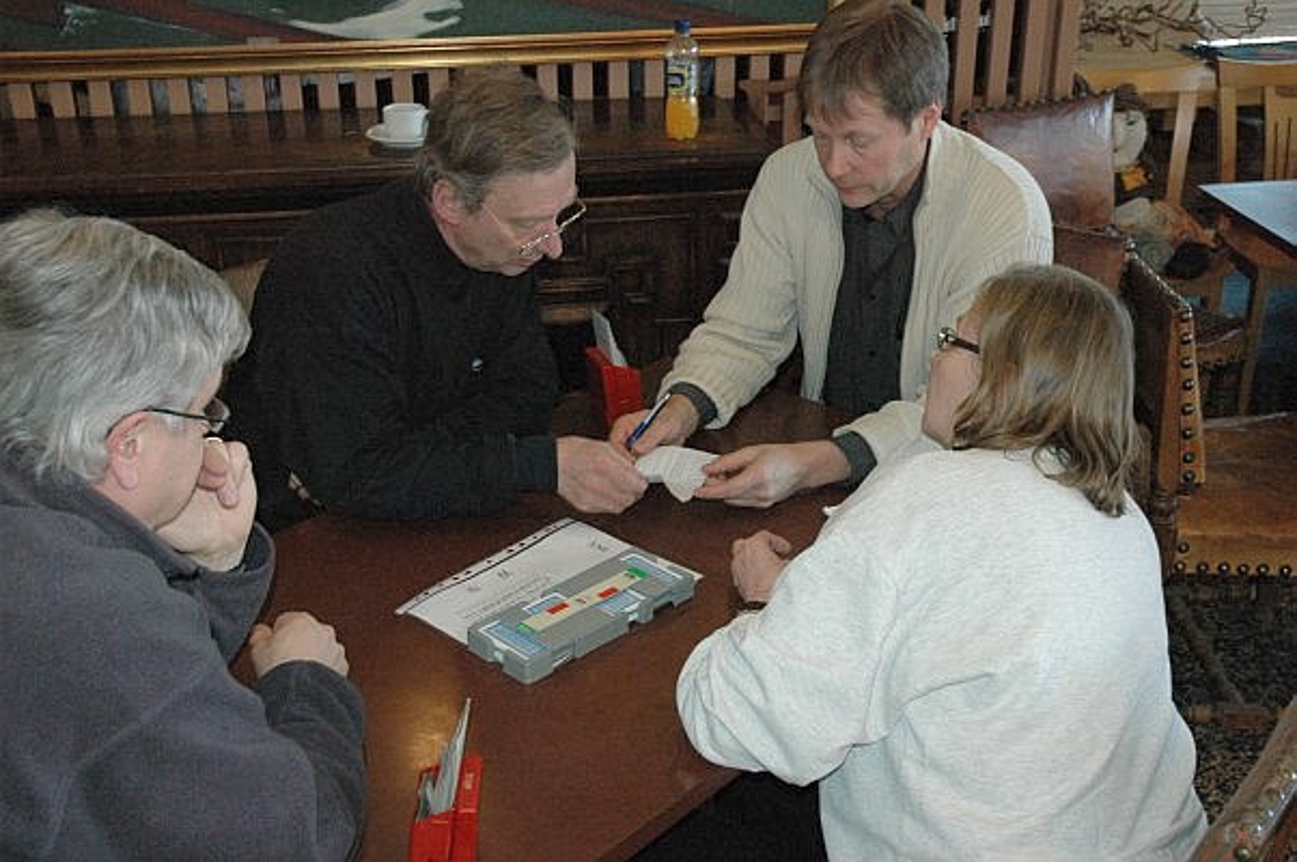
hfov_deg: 45.0
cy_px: 431
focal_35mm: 44
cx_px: 648
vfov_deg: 30.8
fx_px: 1565
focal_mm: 29
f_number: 5
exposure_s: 1/60
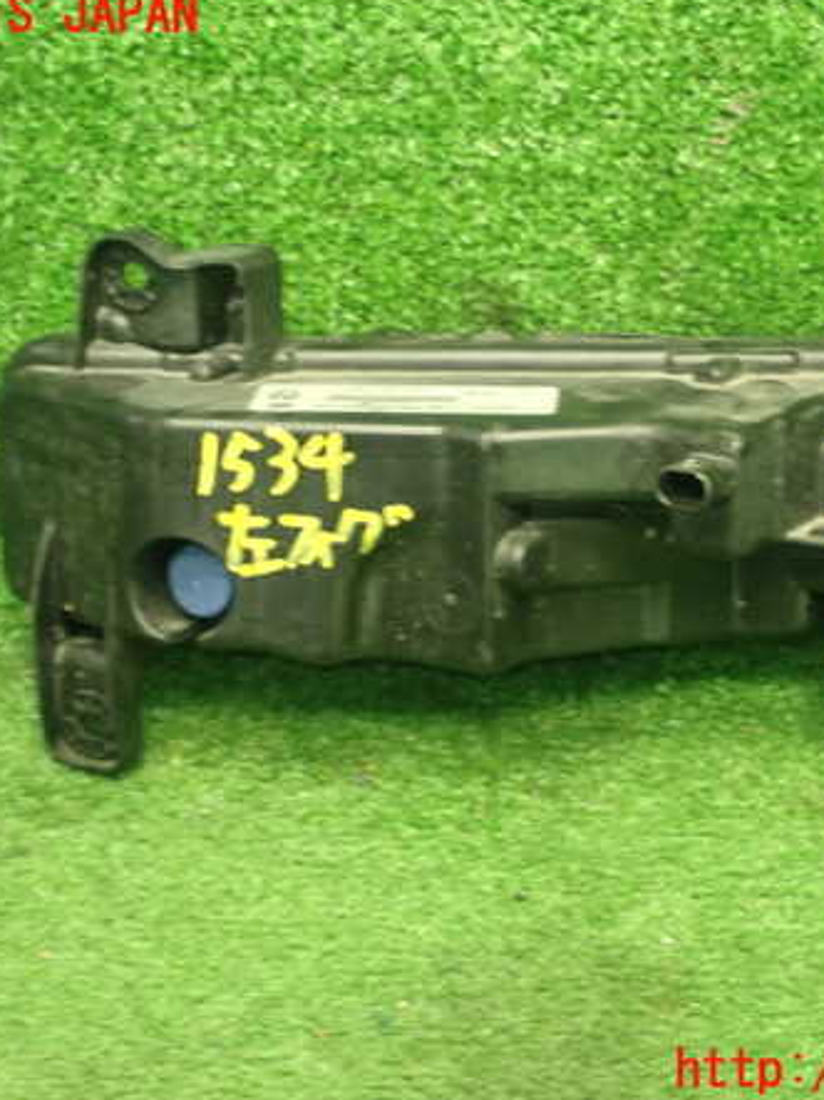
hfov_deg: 17.5
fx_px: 2667
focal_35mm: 84
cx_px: 491
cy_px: 544
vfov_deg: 23.3
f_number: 3.6
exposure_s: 1/30
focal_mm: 11.09
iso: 800
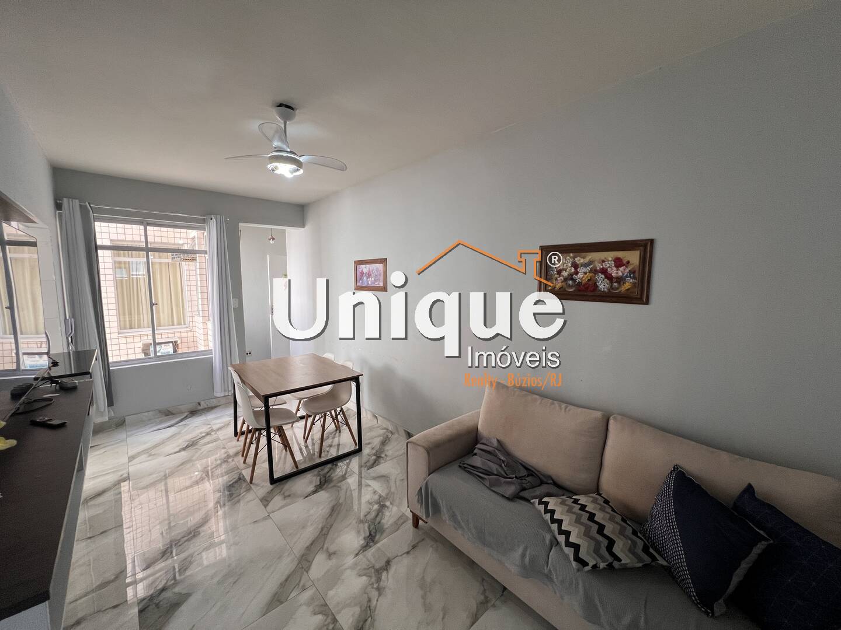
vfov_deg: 89.9
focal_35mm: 13
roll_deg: -0.1
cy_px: 315
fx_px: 316
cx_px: 420
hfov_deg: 106.2
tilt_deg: -6.1
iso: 125
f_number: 1.8
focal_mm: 1.57
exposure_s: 1/120
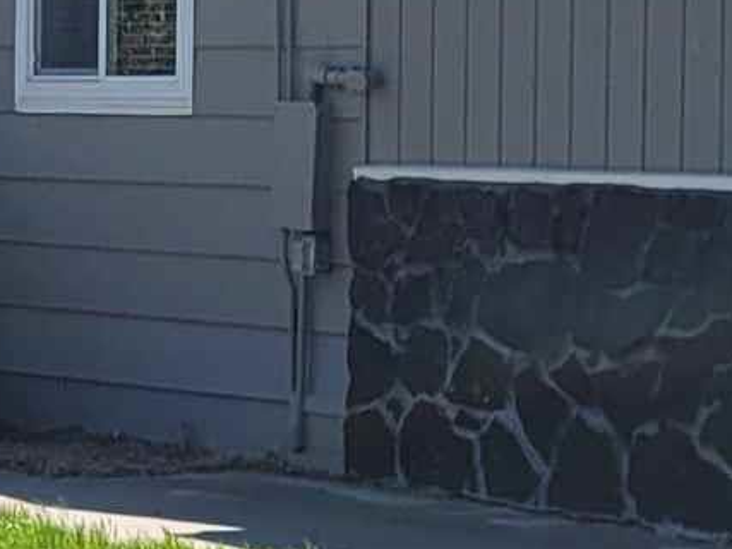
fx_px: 3953
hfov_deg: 10.2
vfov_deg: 7.9
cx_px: 1125
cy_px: 254
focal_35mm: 187
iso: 40
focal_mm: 5.4
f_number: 1.8
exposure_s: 1/2175
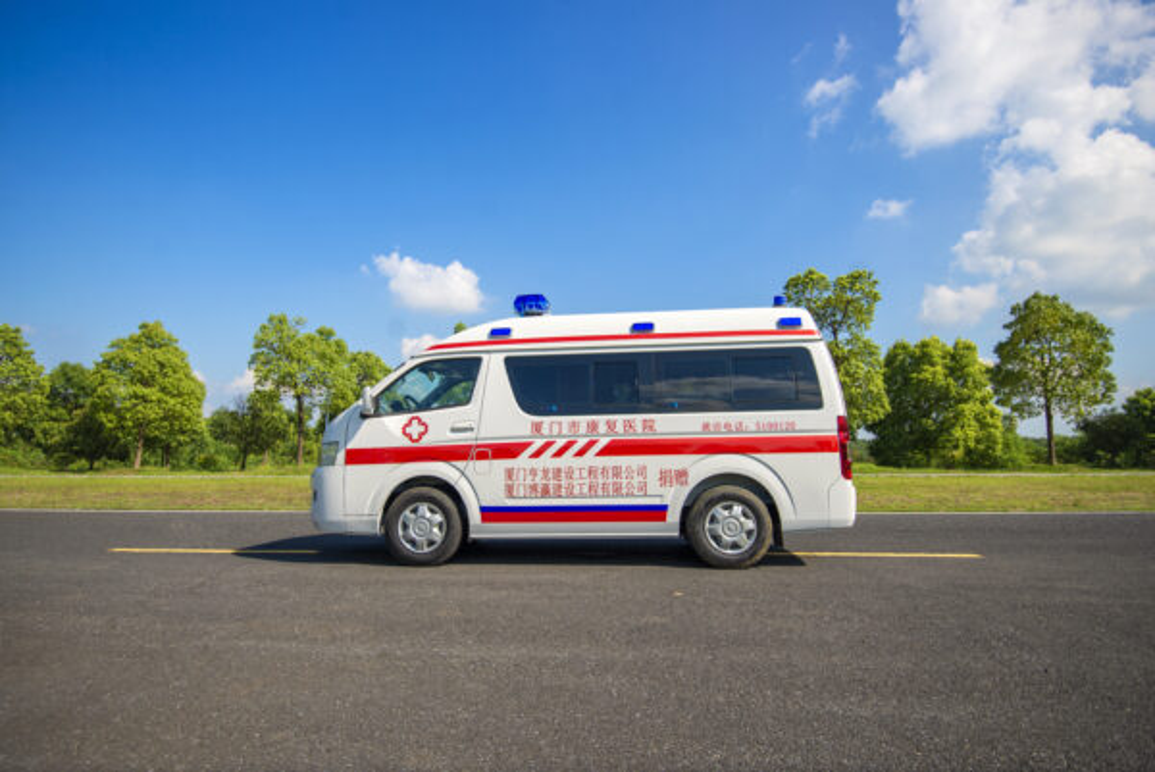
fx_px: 674
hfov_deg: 81.2
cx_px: 578
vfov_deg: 59.6
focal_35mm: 21
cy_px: 386
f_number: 4.5
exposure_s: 1/1000
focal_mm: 21
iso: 100
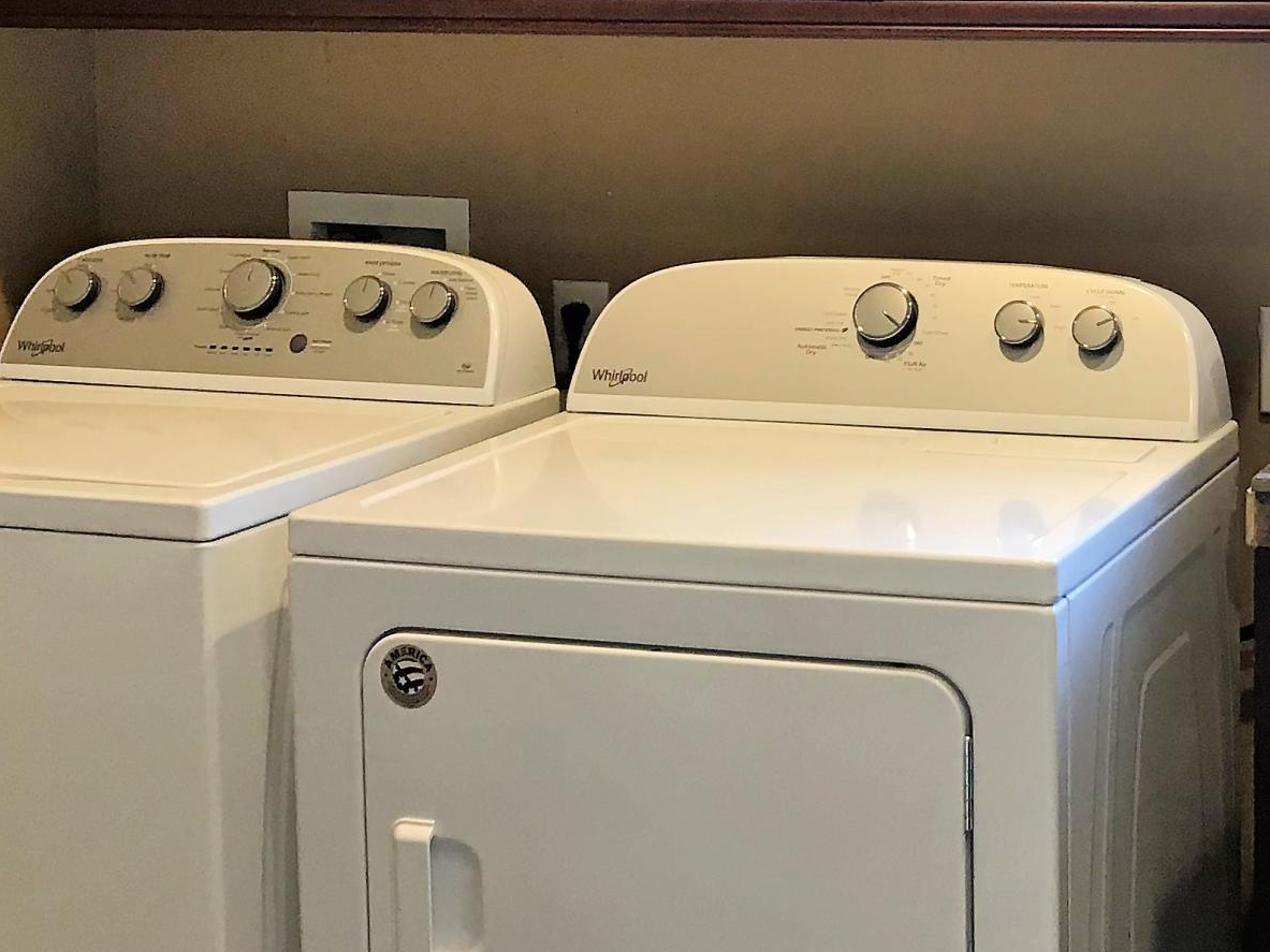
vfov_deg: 20.5
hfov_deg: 26.5
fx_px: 2605
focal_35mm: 71
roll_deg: -0.1
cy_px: 197
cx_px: 1137
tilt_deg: -5.5
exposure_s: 1/30
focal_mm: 3.99
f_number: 1.8
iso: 50
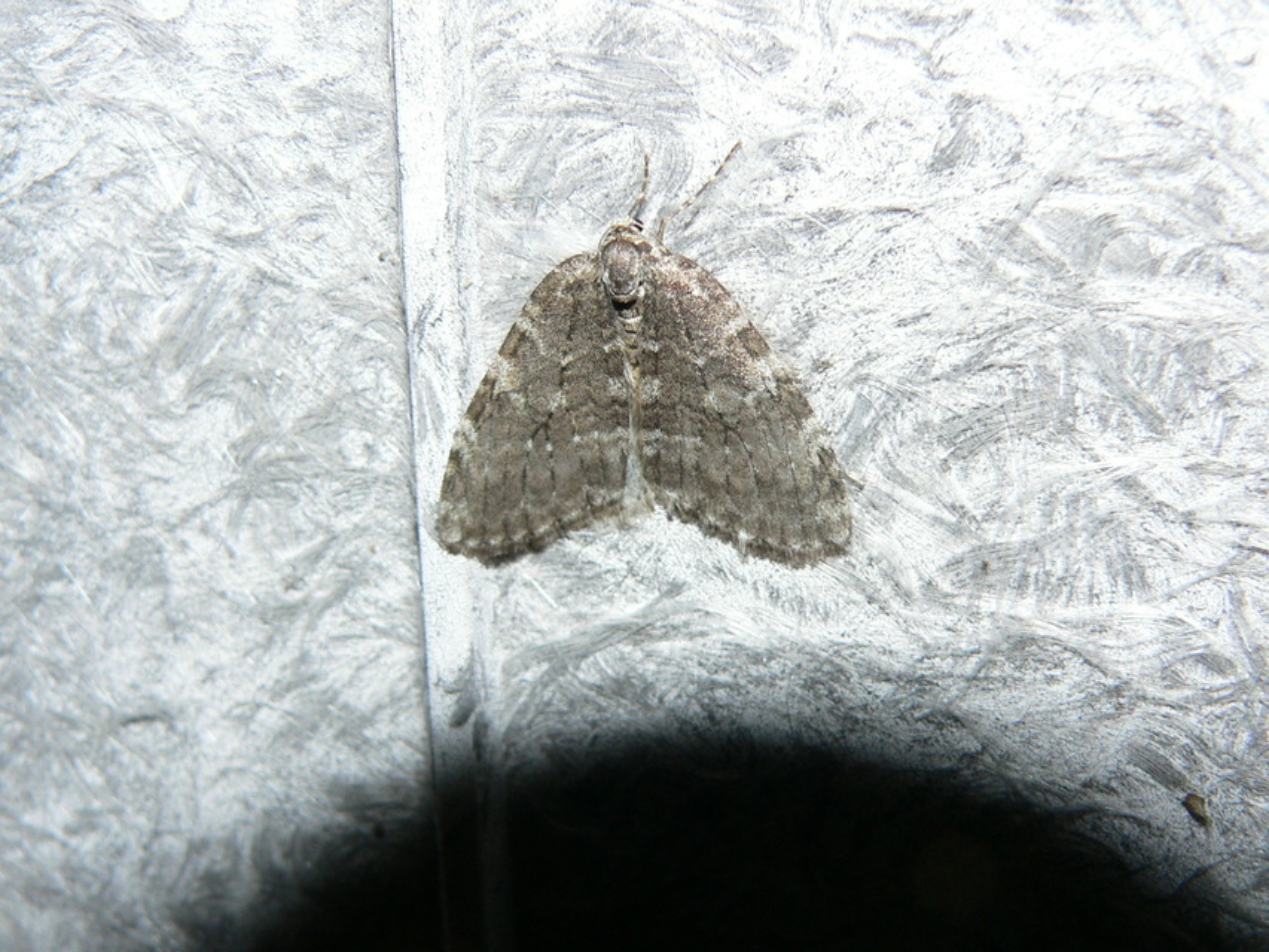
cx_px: 634
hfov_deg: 33.2
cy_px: 476
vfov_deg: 25.2
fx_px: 2127
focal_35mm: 58
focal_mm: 9.7
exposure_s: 1/60
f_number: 4
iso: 100
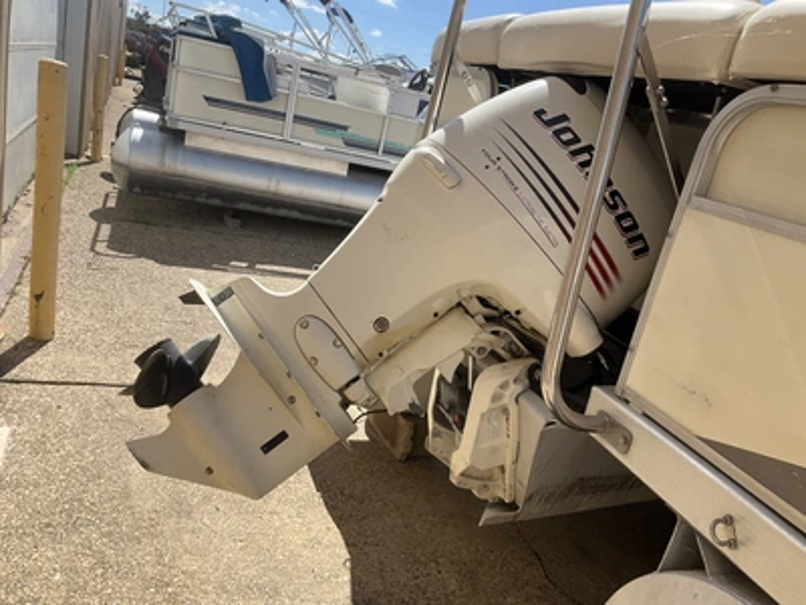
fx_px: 675
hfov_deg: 61.7
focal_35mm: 29
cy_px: 302
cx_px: 403
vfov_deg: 48.2
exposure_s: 1/1311
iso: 25
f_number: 1.8
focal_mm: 3
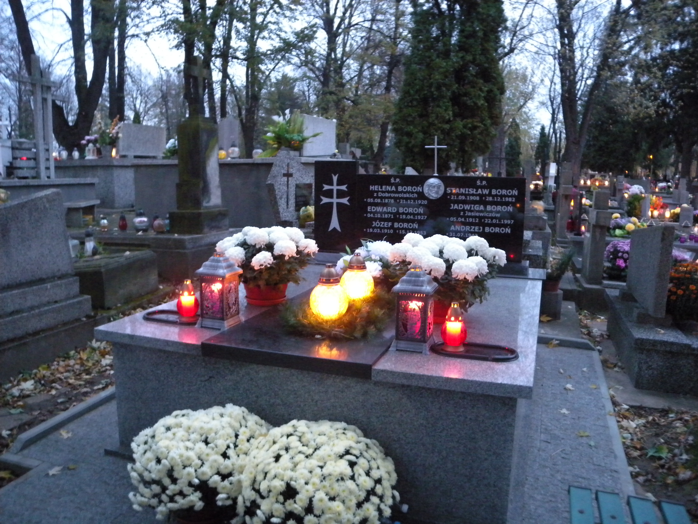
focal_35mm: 28
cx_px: 349
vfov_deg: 49.7
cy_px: 262
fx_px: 565
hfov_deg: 63.4
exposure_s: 1/1.9
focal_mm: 6
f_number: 2.7
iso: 800
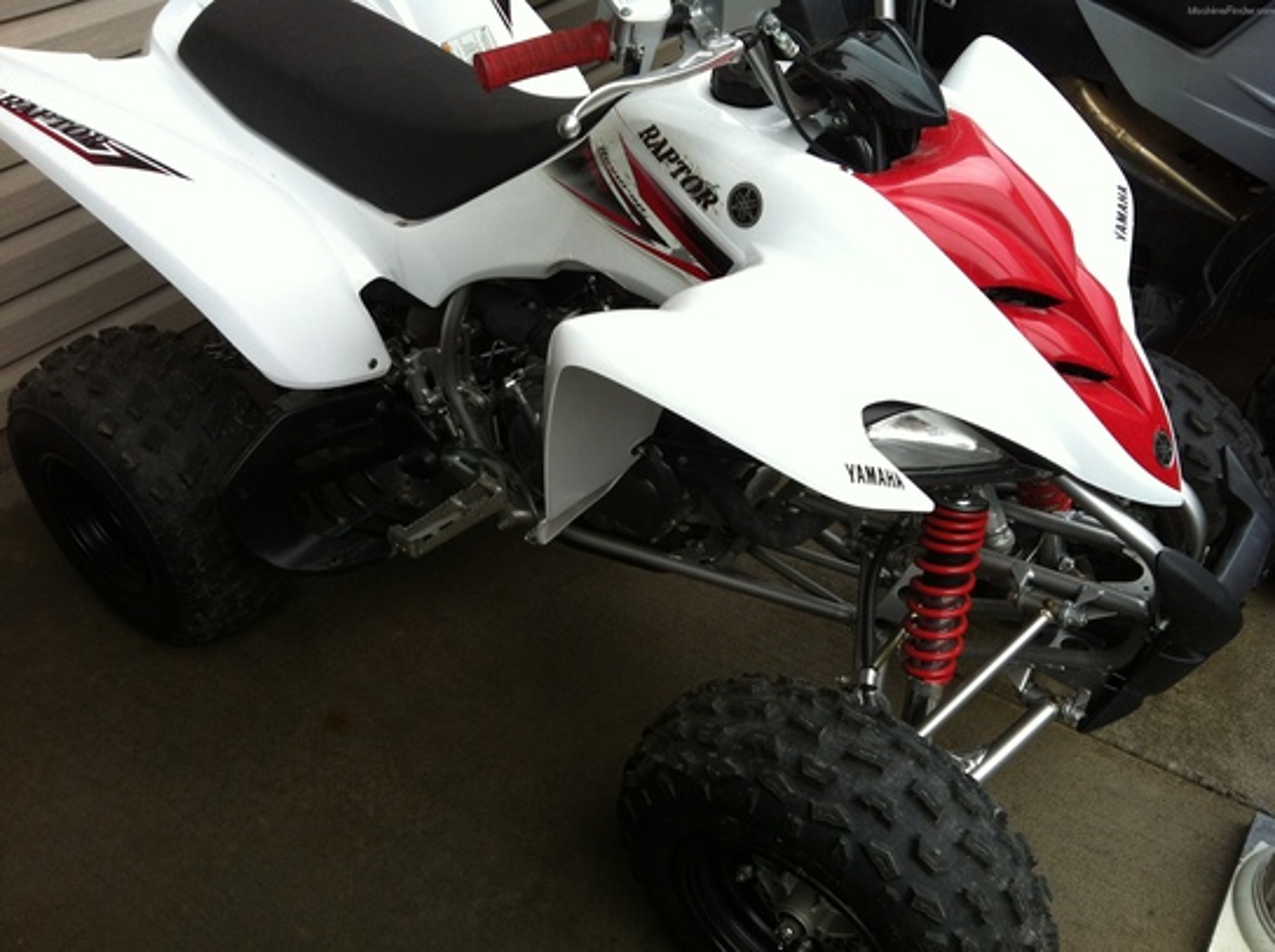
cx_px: 638
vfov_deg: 40.6
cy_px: 476
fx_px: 1287
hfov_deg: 52.7
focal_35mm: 35
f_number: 2.8
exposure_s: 1/180
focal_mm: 3.85
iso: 80
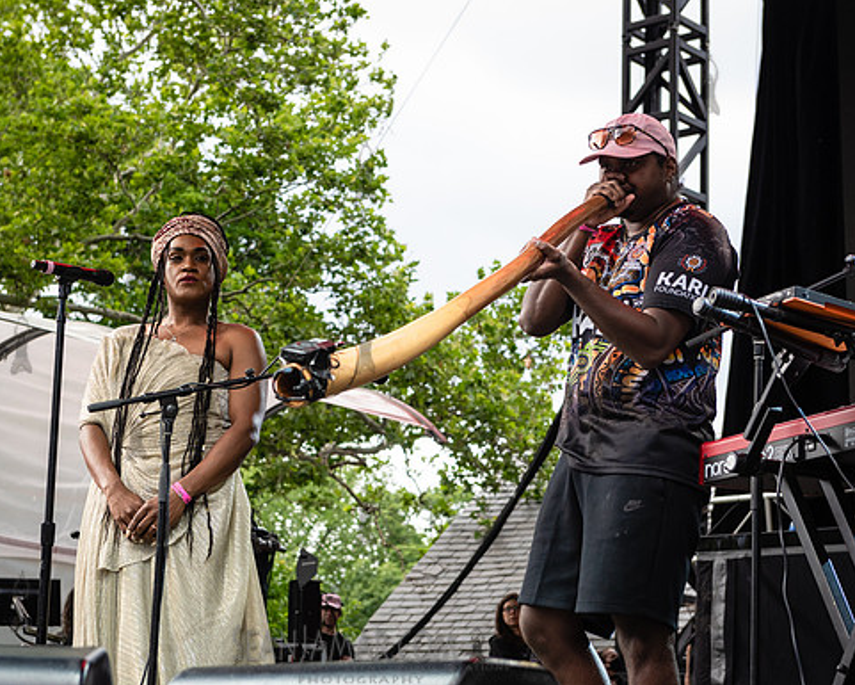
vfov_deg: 19.2
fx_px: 2025
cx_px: 374
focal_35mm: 80
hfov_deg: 23.8
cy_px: 370
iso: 640
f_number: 4.5
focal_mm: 62
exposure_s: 1/500
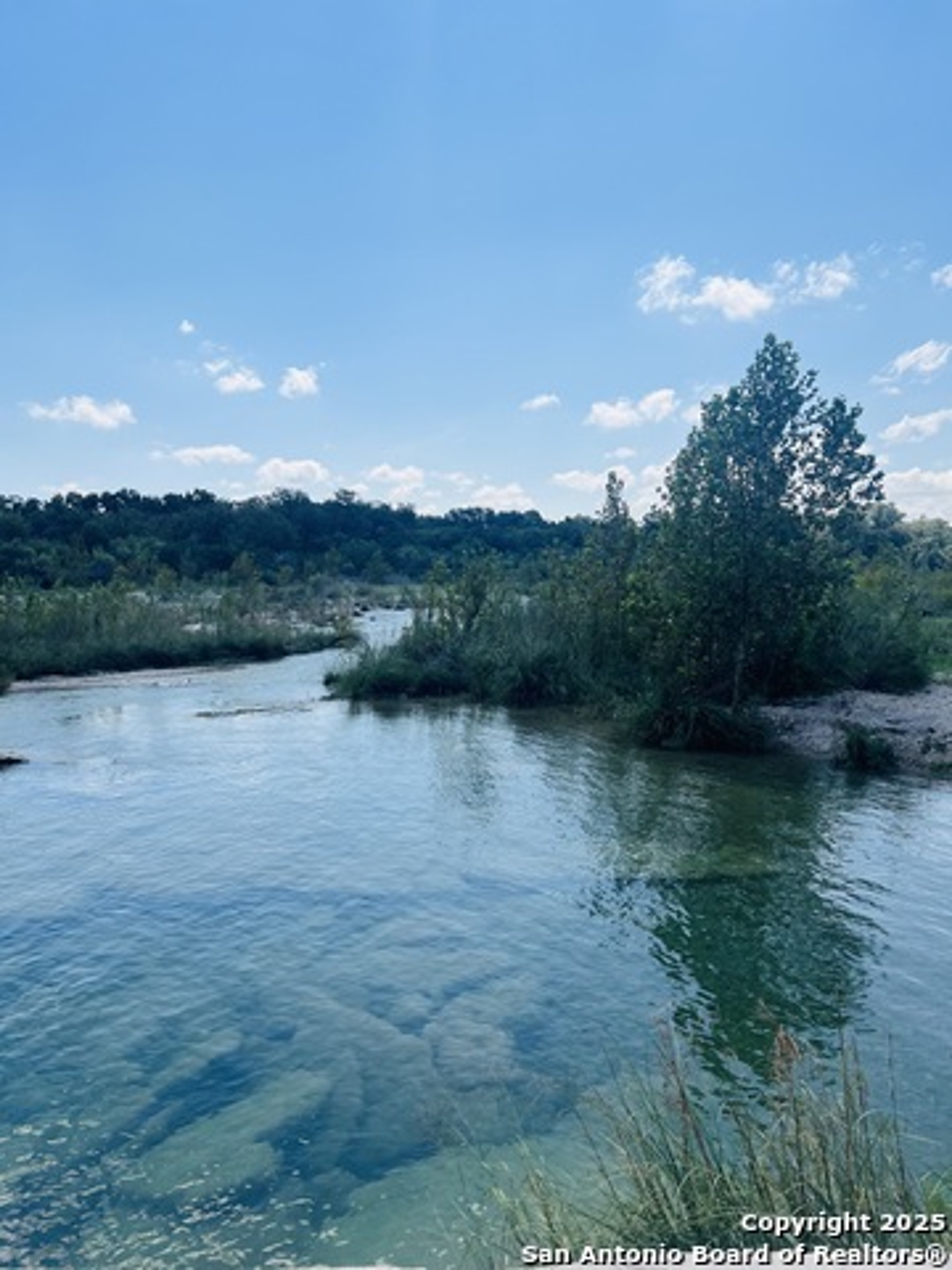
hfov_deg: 53.1
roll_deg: +0.7
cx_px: 476
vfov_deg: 67.3
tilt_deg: -3.7
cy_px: 635
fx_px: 953
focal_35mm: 26
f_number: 1.5
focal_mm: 5.7
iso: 50
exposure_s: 1/6579
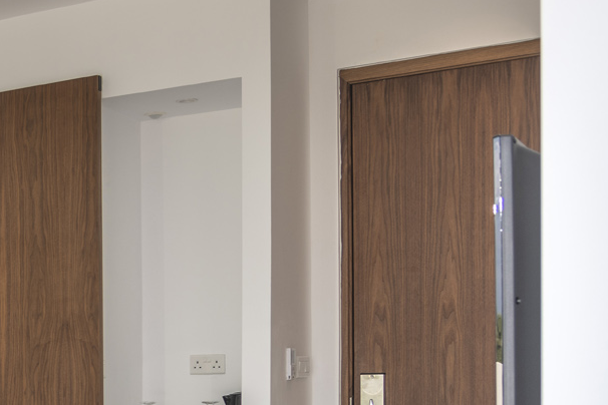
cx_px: -306
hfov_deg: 24.0
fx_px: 1115
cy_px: 466
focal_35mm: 66
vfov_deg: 19.6
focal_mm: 20
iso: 100
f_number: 6.3
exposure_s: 1/60
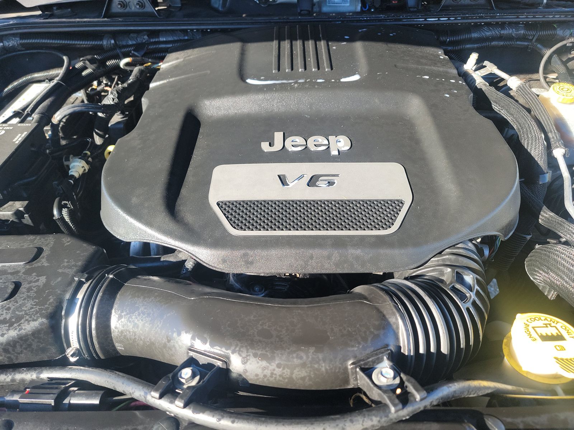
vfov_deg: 56.8
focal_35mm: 24
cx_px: 287
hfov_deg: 71.6
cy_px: 215
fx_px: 398
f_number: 1.8
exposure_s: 1/119
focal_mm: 6.7
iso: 51
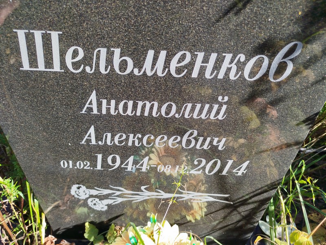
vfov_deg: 56.8
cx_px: 163
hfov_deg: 71.6
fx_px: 226
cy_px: 122
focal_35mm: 24
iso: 50
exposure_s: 1/331
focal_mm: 5.31
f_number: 1.7
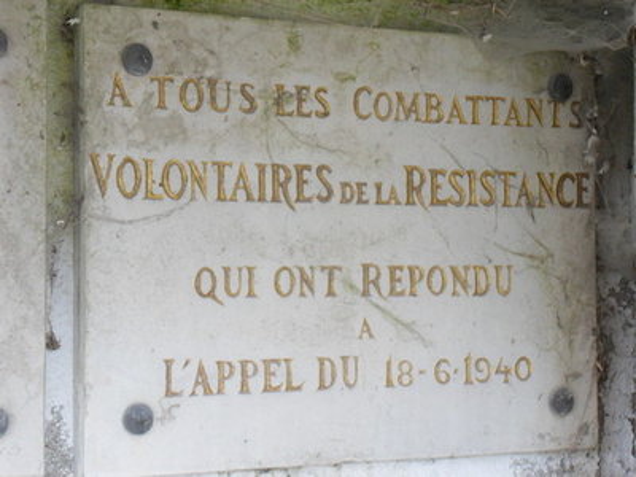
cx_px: 318
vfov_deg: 16.2
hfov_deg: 21.5
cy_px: 238
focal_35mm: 91
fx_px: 1672
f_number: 5.5
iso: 400
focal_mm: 16.4
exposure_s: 1/45
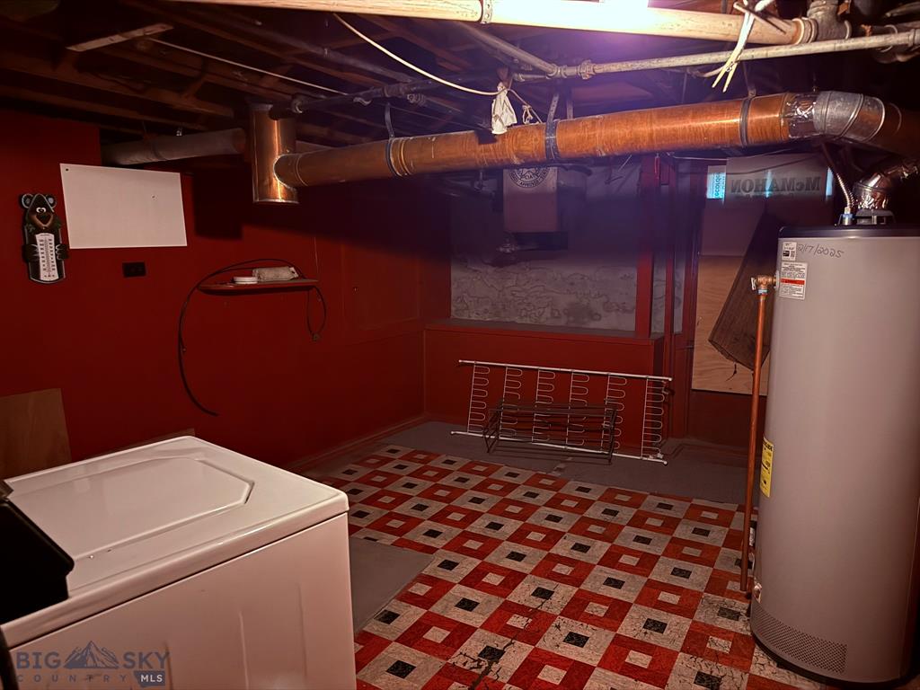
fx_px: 638
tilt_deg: -8.6
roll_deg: +0.5
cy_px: 345
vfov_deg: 56.8
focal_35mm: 24
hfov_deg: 71.6
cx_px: 460
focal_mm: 6.76
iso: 1600
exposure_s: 1/9
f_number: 1.78
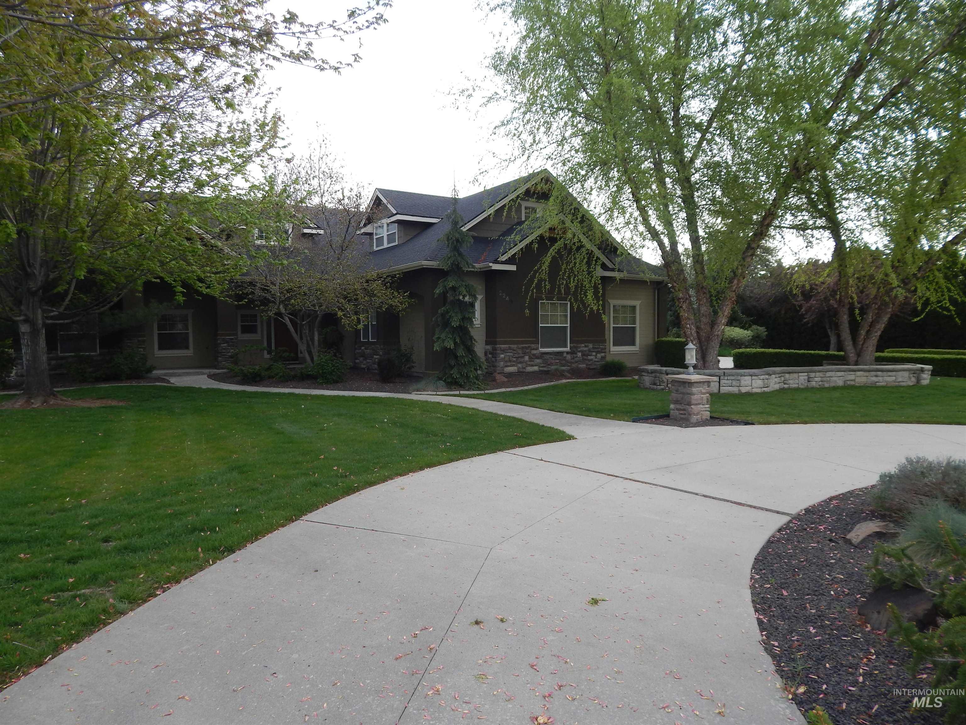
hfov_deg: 73.9
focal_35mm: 23
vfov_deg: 58.9
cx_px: 483
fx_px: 642
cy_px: 362
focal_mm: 4
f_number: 3
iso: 125
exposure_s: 1/200
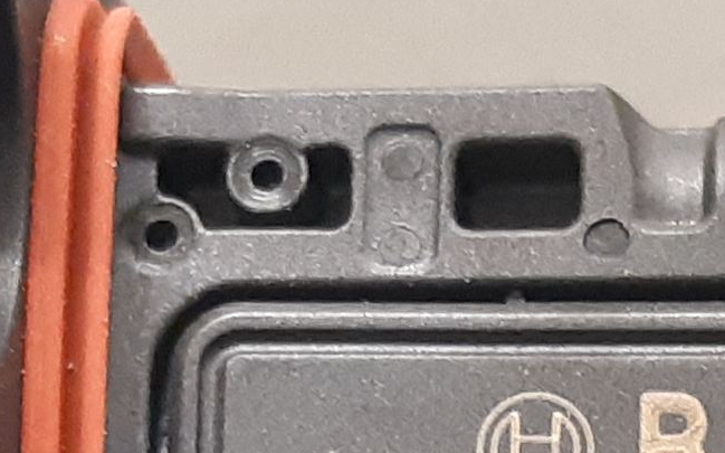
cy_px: 676
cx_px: 580
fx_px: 1718
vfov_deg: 14.1
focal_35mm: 87
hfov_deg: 23.5
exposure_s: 1/33
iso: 250
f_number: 1.7
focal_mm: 3.93
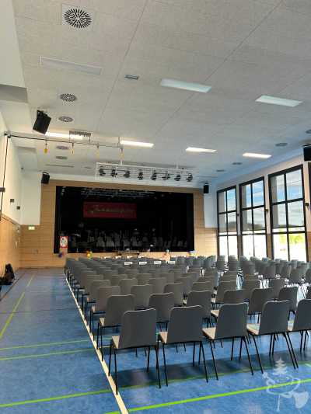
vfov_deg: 67.3
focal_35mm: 26
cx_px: 156
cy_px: 207
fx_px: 311
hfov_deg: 53.1
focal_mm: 5.7
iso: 64
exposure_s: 1/50
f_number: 1.5
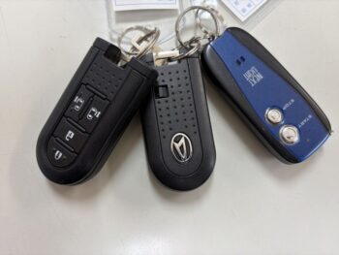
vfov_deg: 53.1
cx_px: 170
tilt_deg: -80.6
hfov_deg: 67.3
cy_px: 128
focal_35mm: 26
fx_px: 255
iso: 125
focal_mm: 5.96
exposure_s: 1/50
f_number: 1.6
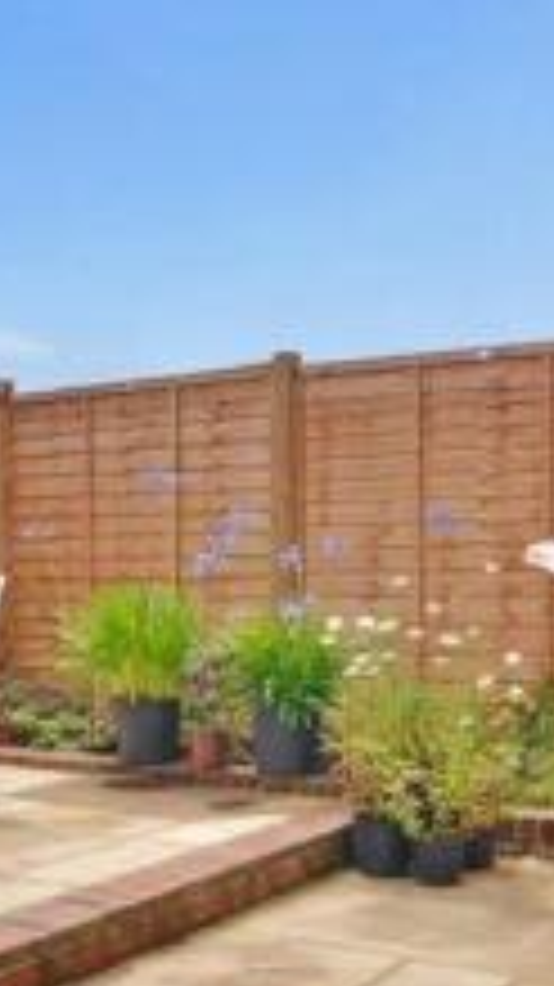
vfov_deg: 43.6
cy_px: 576
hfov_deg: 25.4
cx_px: 270
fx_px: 1229
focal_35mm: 47
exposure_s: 1/100
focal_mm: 10
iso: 400
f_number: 18
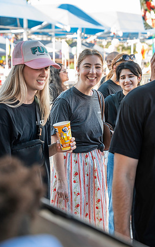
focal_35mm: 72
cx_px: 77
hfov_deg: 18.1
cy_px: 124
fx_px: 486
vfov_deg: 28.6
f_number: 4.5
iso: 400
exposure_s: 1/200
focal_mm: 70
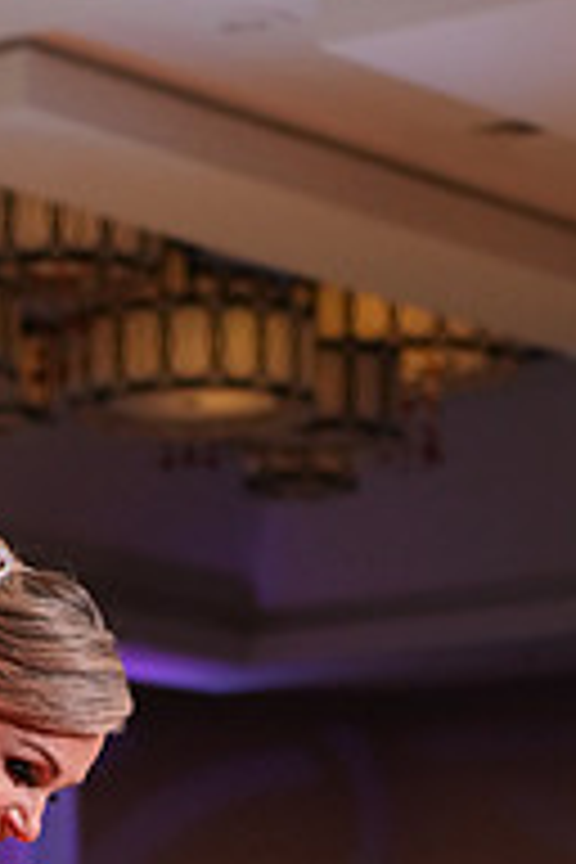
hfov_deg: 7.4
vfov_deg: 10.8
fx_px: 4416
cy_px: 1274
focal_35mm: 184
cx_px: -124
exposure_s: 1/320
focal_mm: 61
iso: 2000
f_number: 4
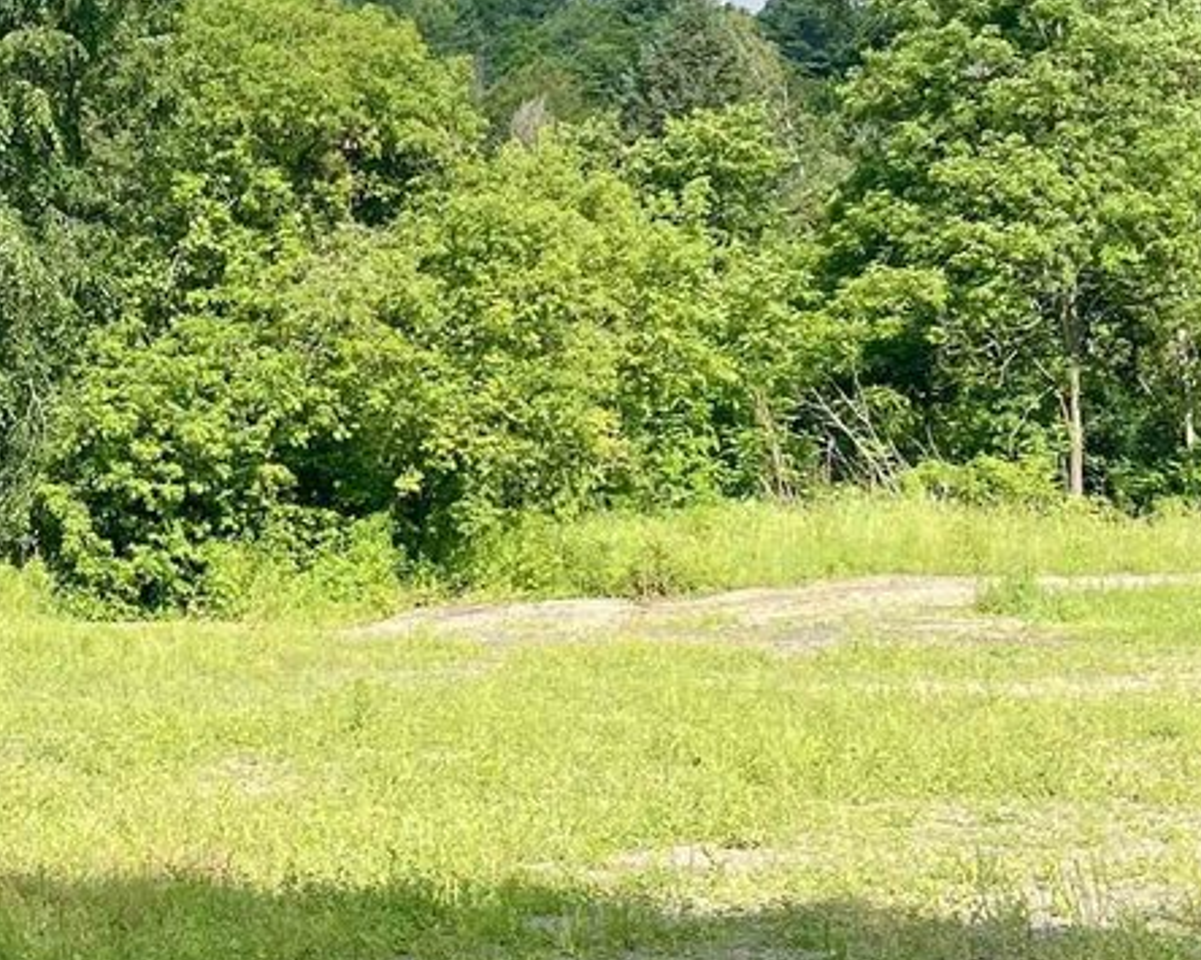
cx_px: -62
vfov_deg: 17.4
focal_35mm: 88
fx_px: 3127
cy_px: 365
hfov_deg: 20.9
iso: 32
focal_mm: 5.1
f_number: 1.6
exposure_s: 1/3003
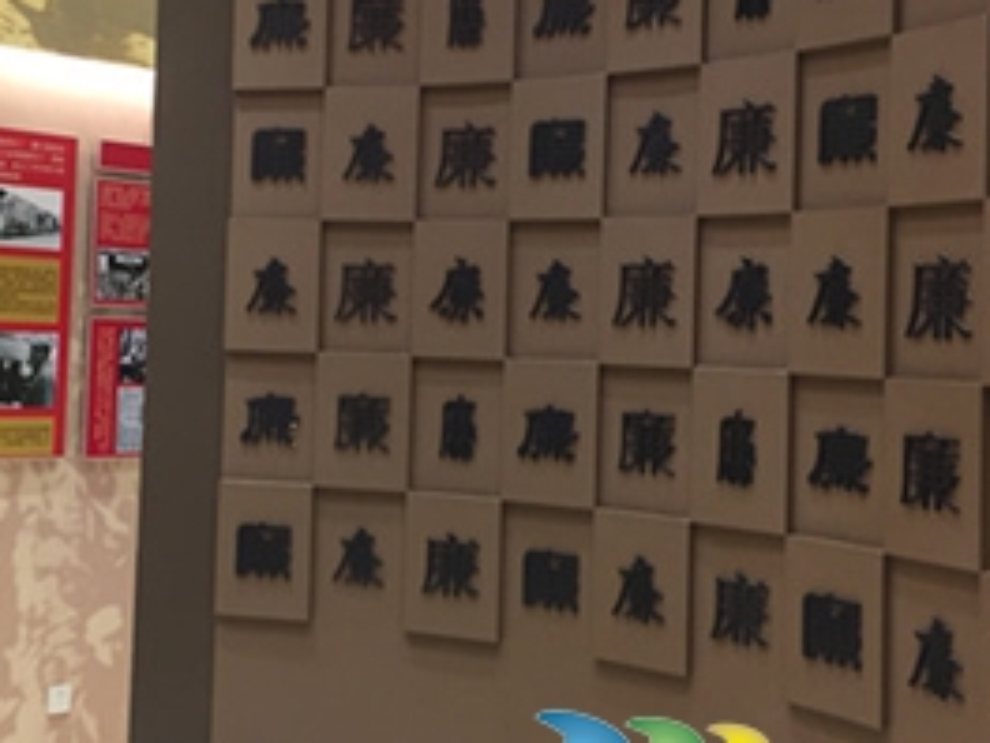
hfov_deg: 34.6
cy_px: 268
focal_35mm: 55
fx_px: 1573
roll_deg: -2.9
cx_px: 322
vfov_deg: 26.5
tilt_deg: +1.8
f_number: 2.2
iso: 125
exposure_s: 1/33
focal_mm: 4.15
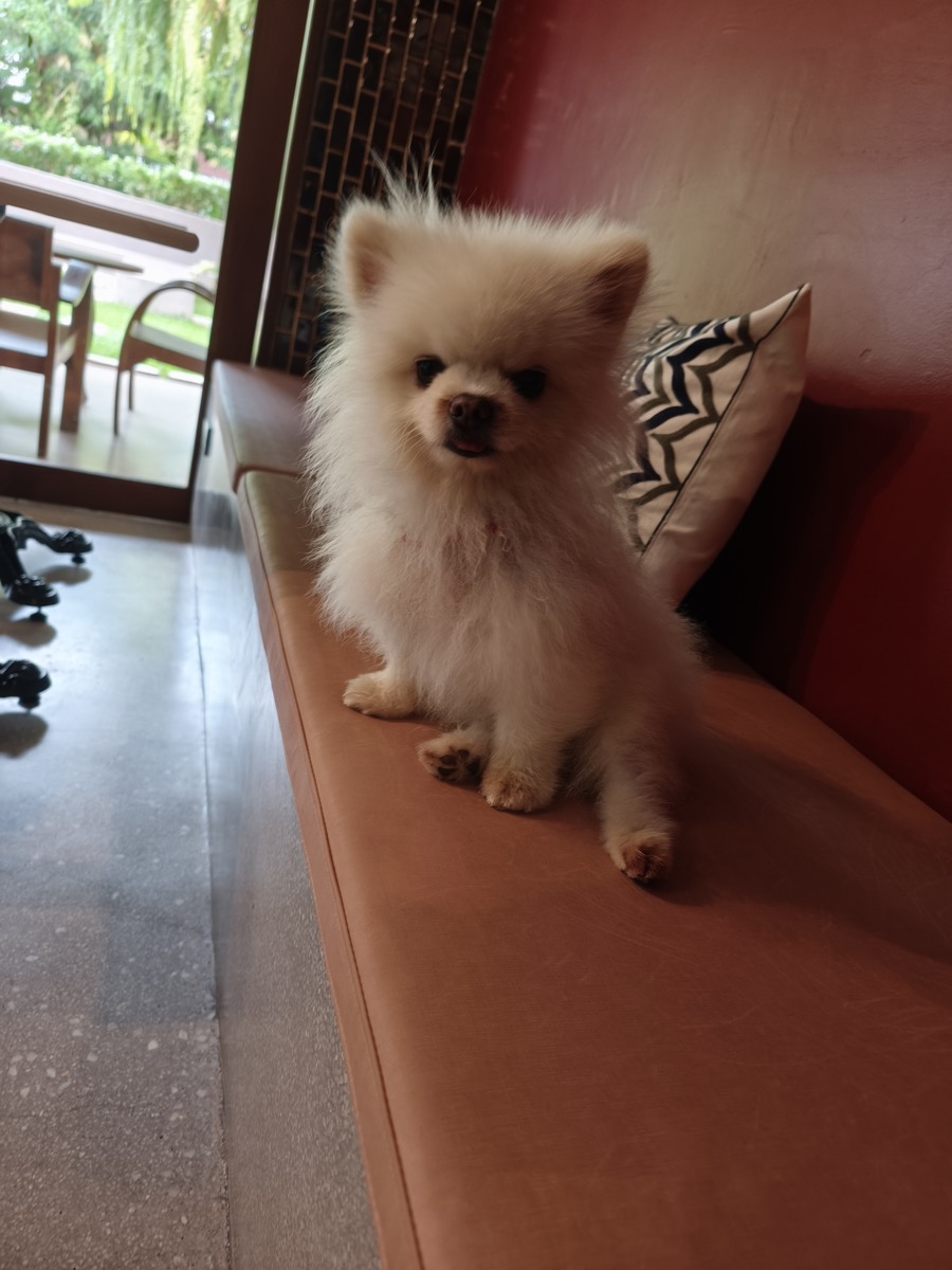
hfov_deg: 58.9
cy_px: 635
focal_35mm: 23
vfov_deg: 73.9
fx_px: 843
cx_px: 476
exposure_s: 1/50.1
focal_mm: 6.57
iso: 200
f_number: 1.6
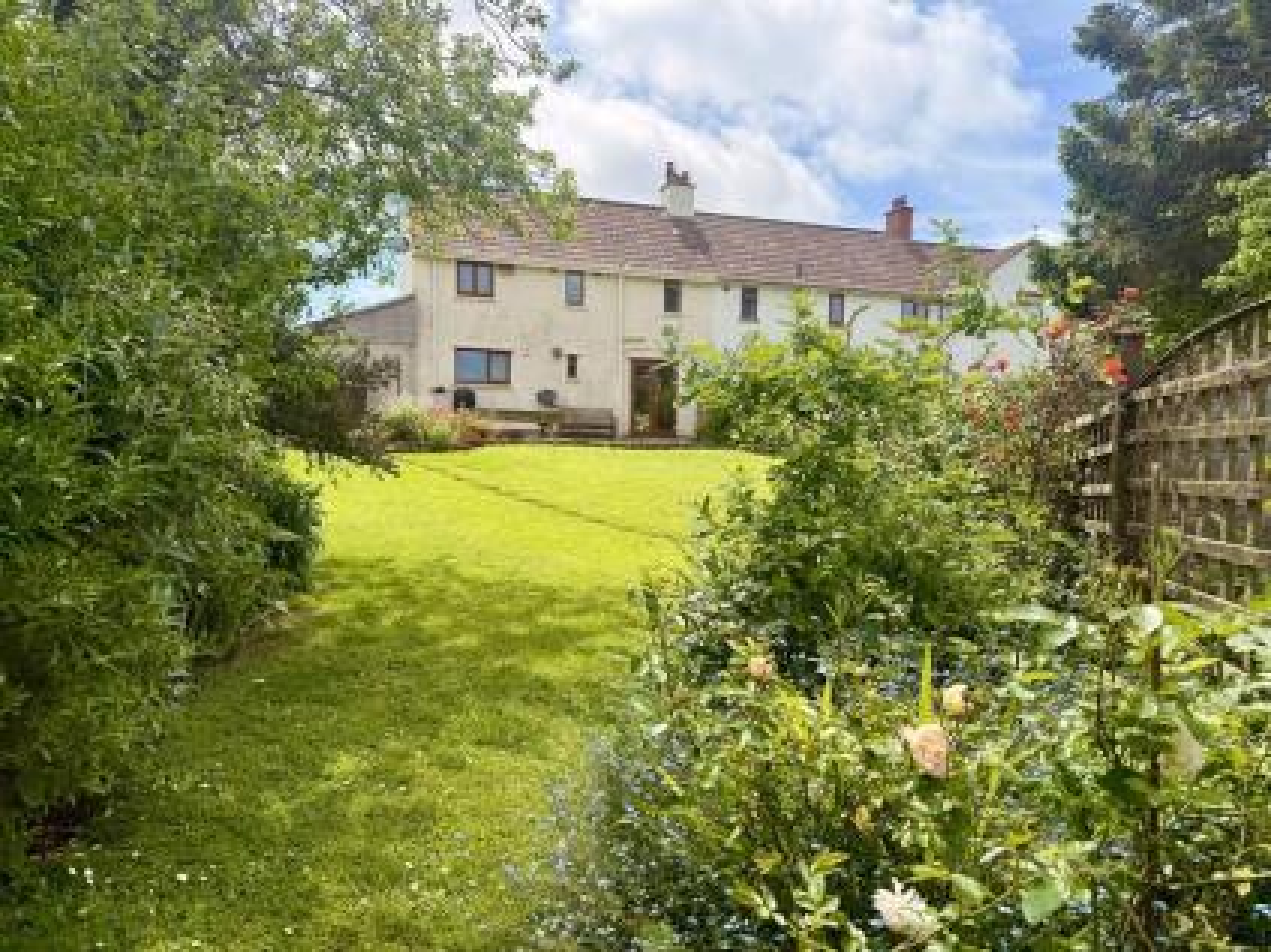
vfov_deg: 56.8
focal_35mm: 24
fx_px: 881
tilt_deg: +0.0
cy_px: 476
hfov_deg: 71.6
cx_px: 636
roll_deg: -0.6
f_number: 1.78
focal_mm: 6.76
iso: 100
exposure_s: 1/4975
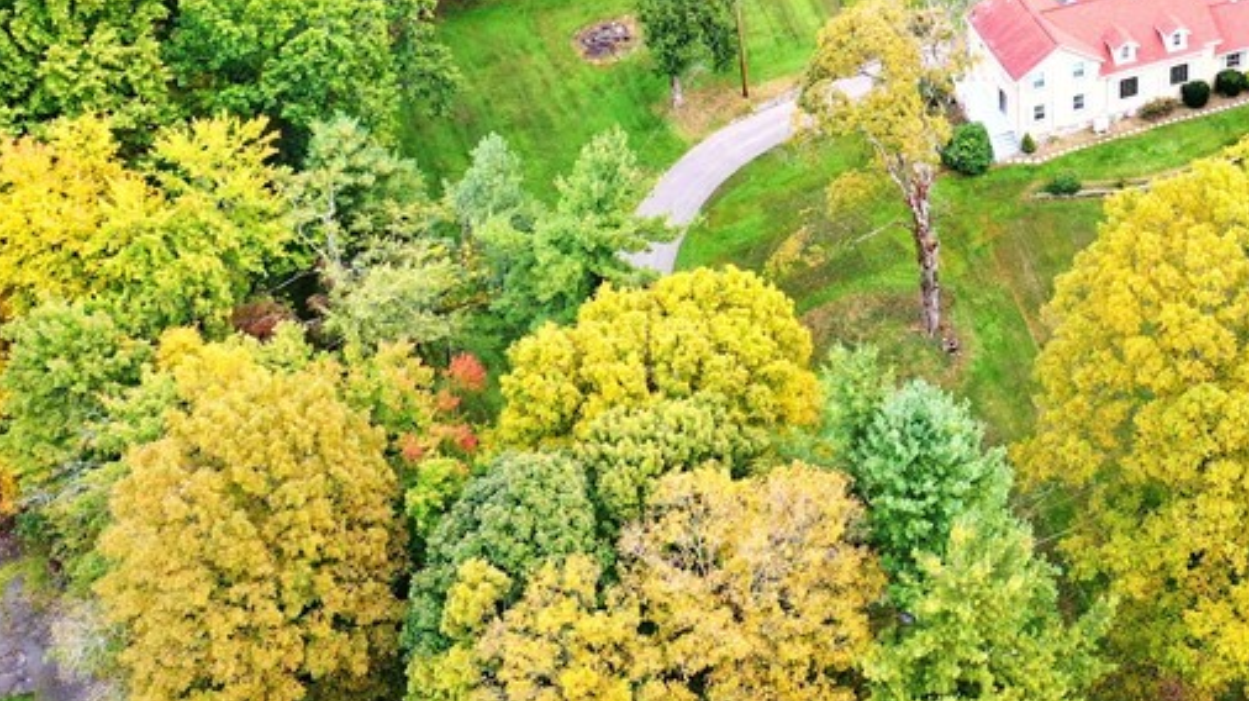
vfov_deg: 18.2
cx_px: 973
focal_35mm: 63
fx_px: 2085
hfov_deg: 32.6
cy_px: -109
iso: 100
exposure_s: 1/100
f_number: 4
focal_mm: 10.26
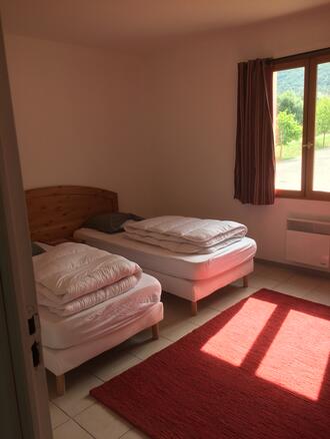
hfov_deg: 48.2
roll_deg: +2.3
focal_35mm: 29
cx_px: 165
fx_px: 369
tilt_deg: -15.8
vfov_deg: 61.7
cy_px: 220
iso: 32
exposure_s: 1/131
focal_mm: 4.15
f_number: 2.2
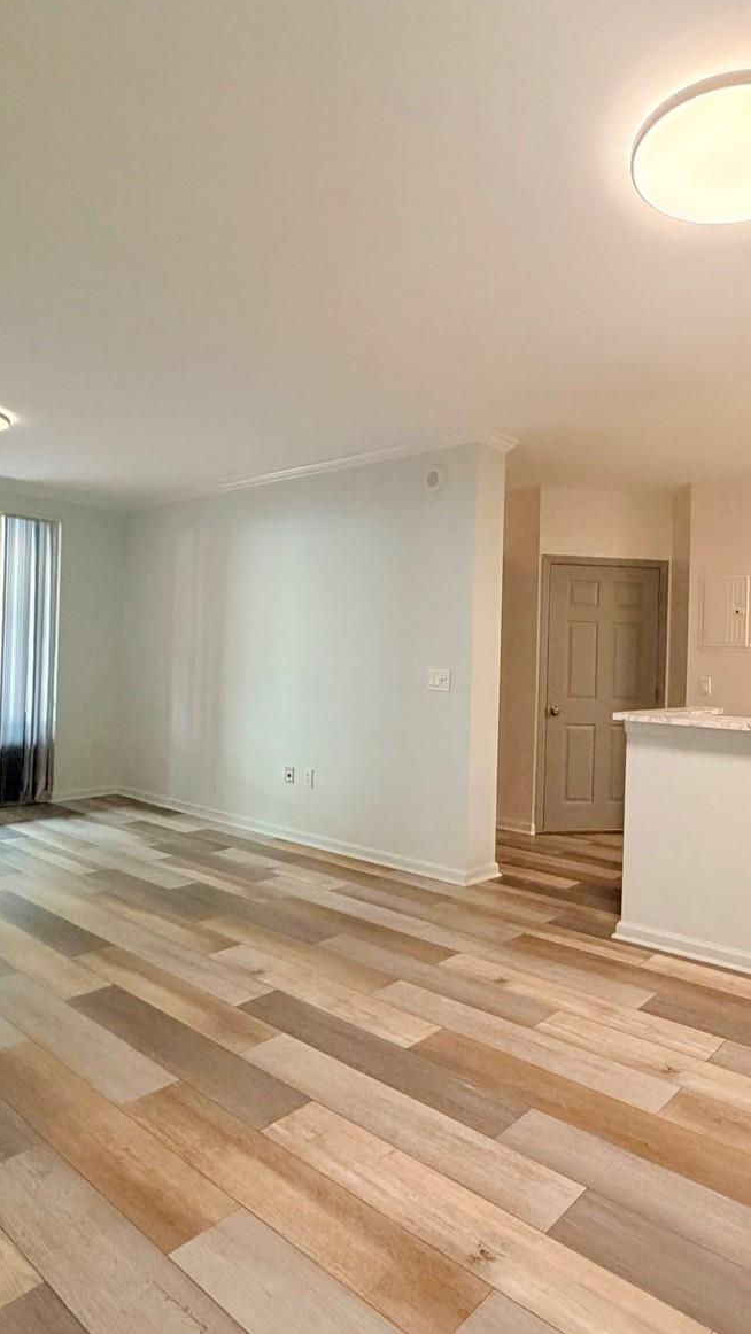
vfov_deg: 83.8
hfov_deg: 51.7
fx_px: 743
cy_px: 657
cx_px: 549
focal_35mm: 21
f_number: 2.2
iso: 320
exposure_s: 1/60
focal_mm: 2.22
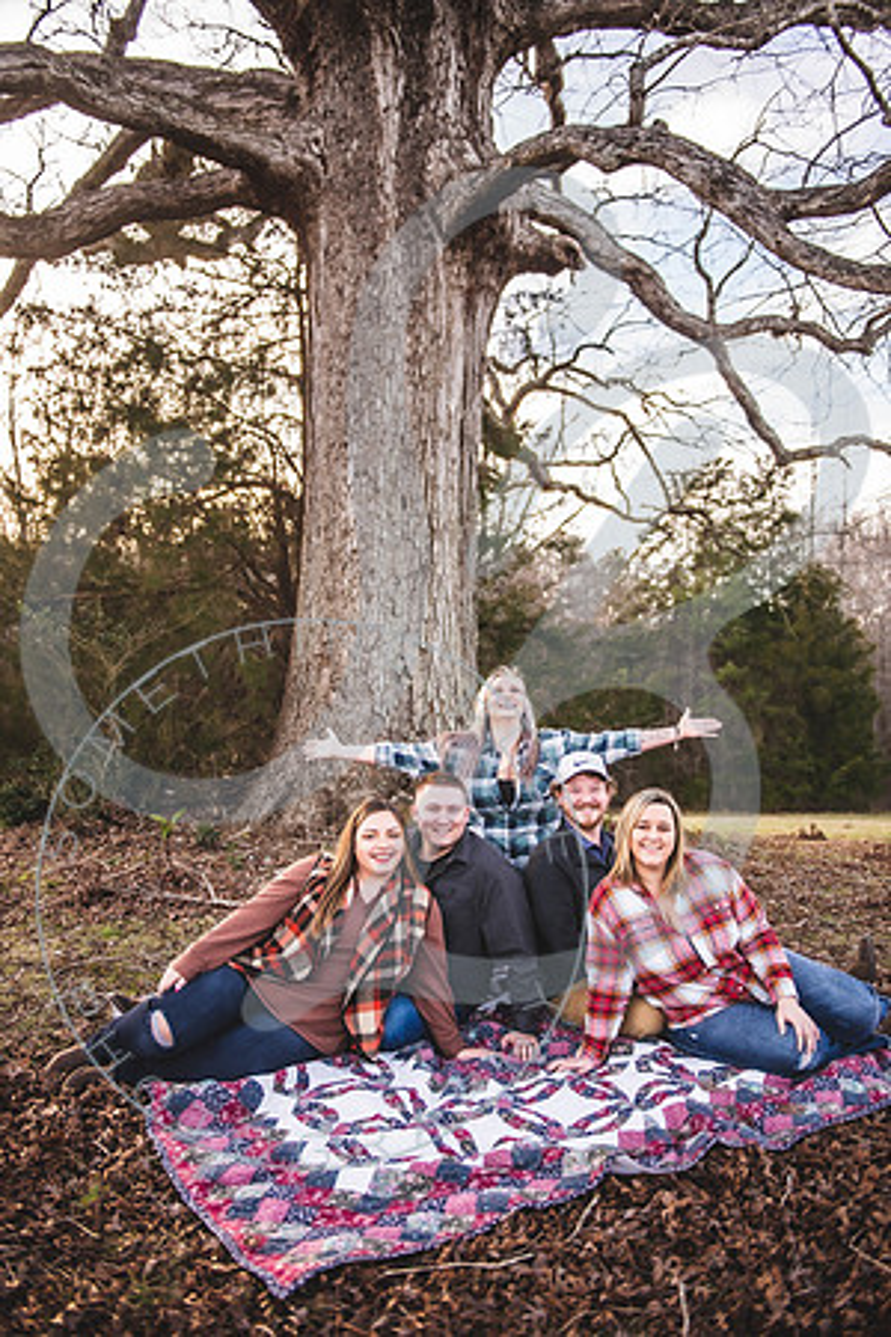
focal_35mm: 29
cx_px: 446
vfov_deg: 63.7
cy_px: 668
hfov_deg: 45.0
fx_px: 1077
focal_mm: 29
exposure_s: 1/320
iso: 100
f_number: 2.8
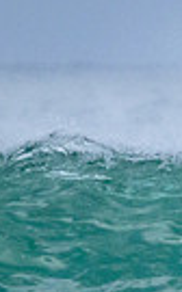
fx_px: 27858
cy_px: 293
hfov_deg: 0.4
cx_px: 472
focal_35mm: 3499
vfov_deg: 0.6
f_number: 11
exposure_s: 1/1600
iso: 3600
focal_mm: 800
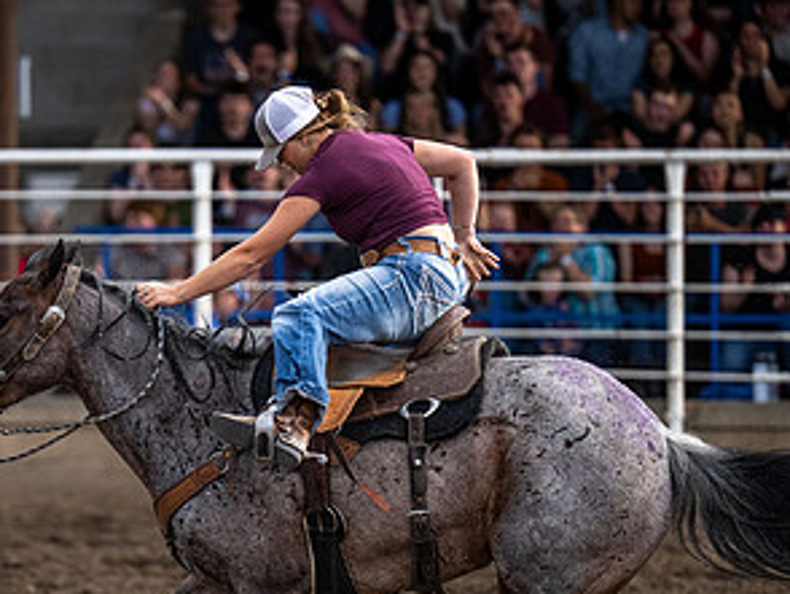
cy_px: 401
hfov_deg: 5.3
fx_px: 8588
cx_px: 256
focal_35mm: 376
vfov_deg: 4.0
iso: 1250
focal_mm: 180
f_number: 2.8
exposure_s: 1/8000
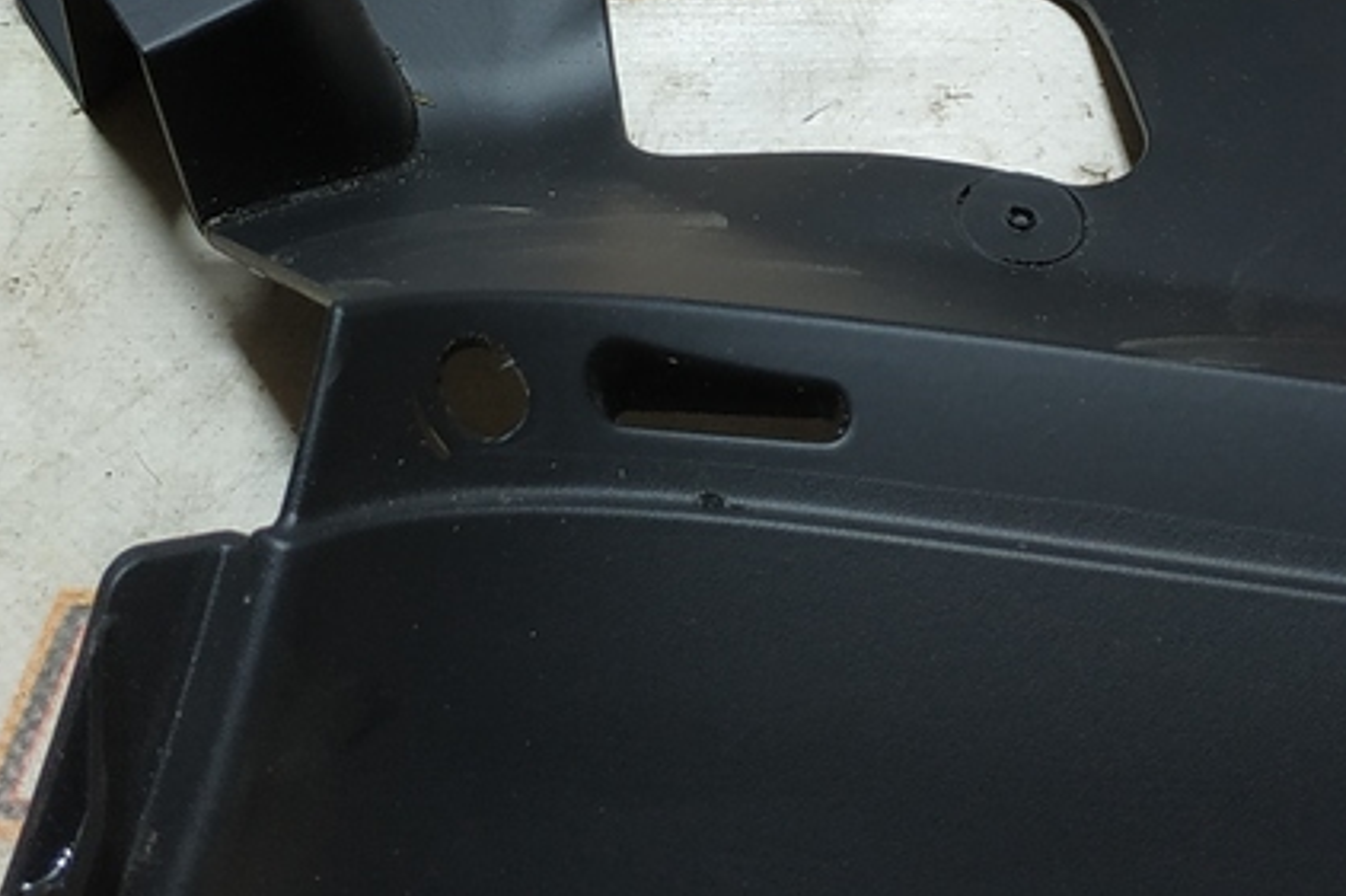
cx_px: 756
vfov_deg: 18.8
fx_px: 2653
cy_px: 61
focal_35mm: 71
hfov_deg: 28.4
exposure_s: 1/100
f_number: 1.9
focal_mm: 3.94
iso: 160
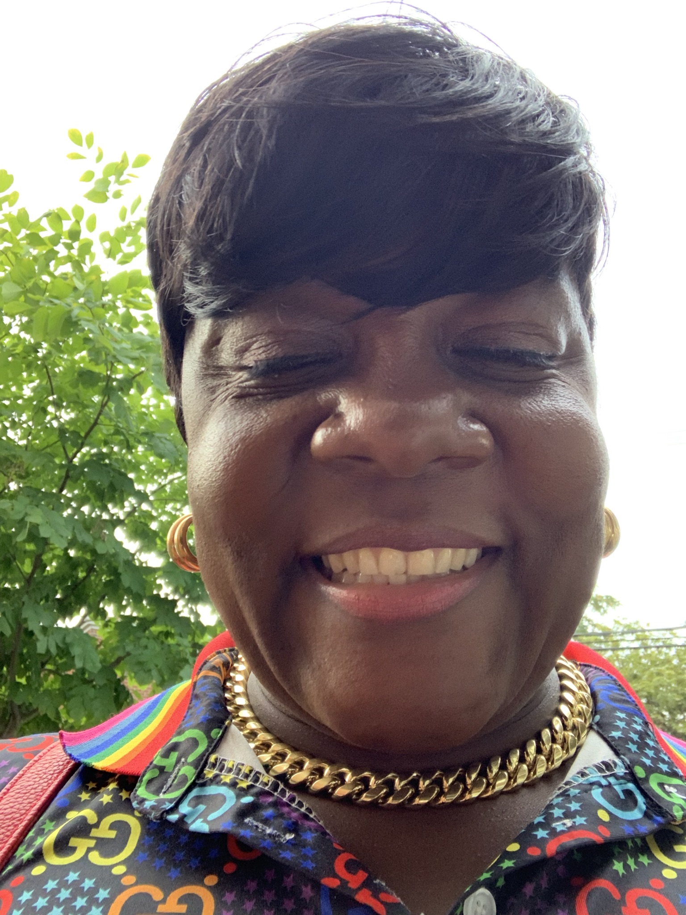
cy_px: 458
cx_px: 343
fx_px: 846
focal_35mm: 32
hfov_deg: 44.2
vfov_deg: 56.8
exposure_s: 1/60
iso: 250
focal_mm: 2.87
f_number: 2.2
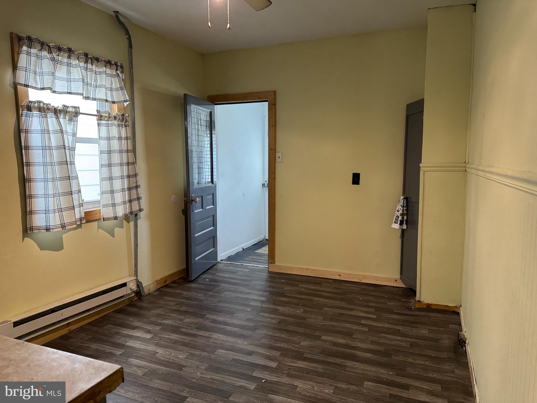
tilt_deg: -6.8
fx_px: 372
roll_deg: +0.3
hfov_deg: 71.6
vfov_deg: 56.8
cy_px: 202
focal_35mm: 24
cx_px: 268
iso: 400
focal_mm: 6.76
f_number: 1.78
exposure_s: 1/60
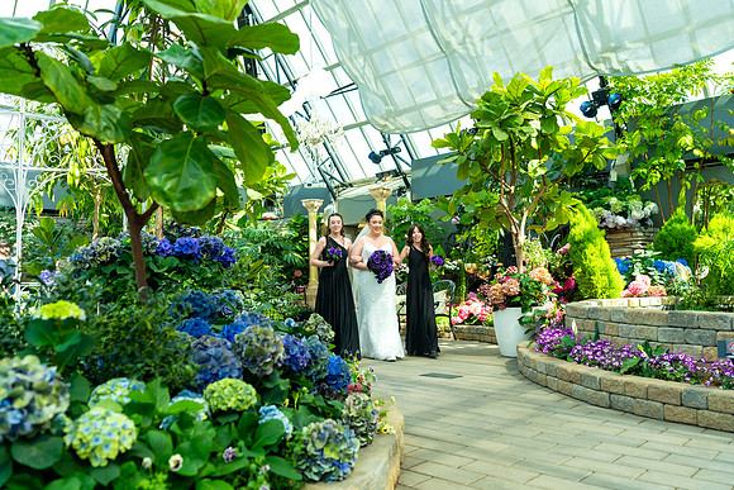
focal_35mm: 28
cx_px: 367
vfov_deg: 46.4
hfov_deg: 65.5
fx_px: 571
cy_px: 245
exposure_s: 1/320
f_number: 2.8
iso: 160
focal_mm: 28
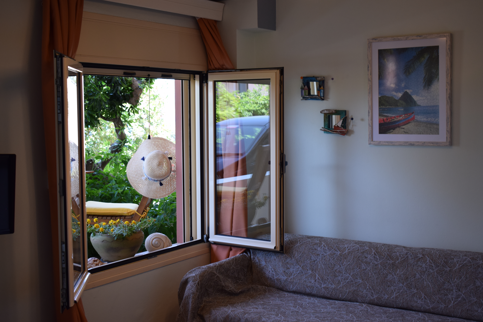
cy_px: 161
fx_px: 684
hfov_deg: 38.9
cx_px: 242
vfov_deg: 26.5
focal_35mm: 51
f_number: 5.6
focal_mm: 34
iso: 400
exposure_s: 1/125
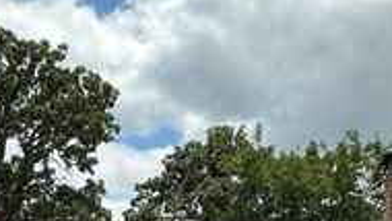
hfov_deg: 25.6
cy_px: 367
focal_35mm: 83
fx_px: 863
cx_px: 192
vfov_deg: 13.4
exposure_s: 1/1786
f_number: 1.8
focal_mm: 3
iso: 25
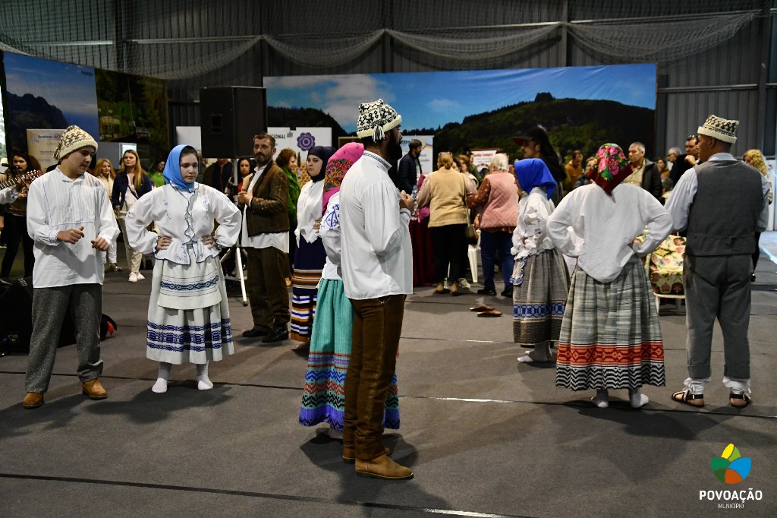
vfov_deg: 28.1
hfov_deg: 41.1
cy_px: 259
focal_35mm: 48
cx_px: 388
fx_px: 1036
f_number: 4.2
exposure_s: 1/100
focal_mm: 32
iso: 3200
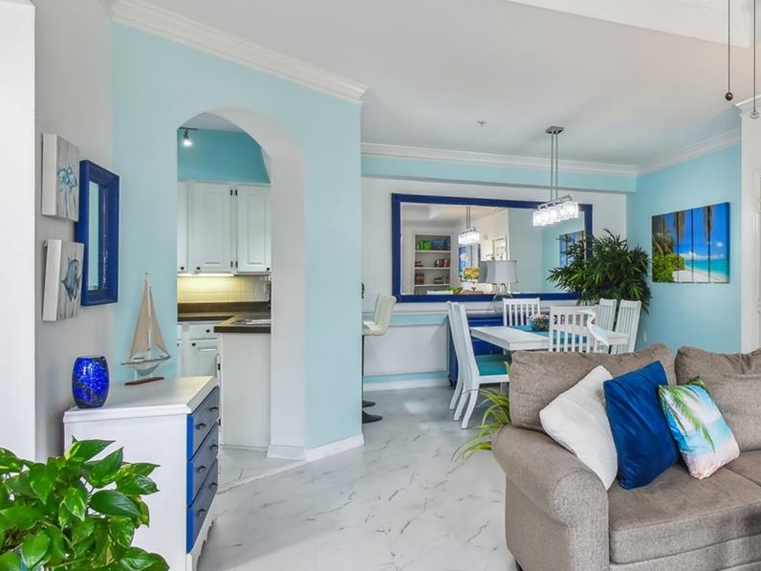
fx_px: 638
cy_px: 247
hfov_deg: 54.0
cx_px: 682
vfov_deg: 48.1
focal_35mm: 29
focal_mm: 10
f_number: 7.1
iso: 100
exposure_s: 1/15
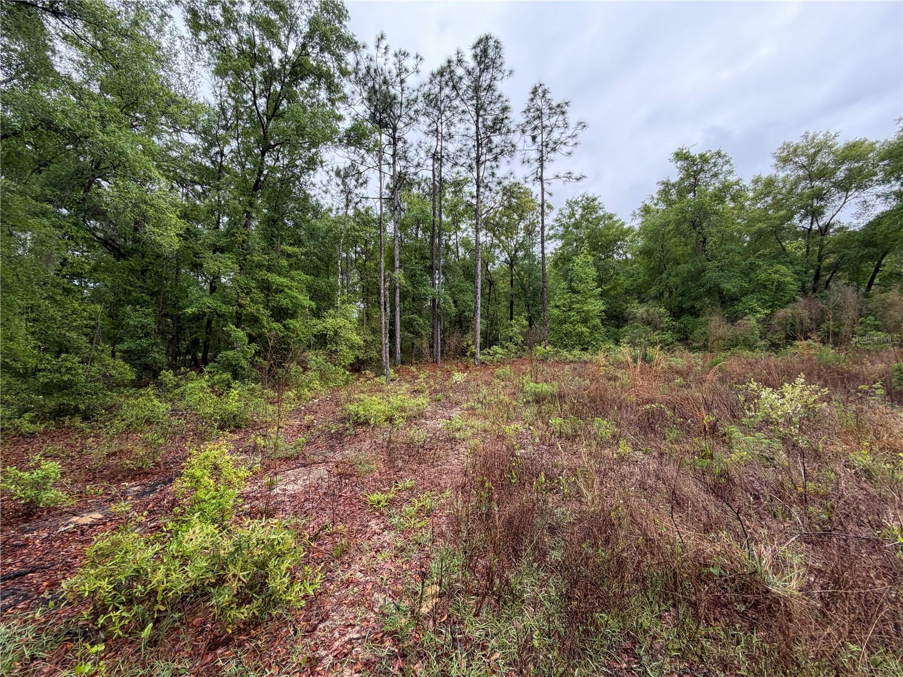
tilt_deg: +0.0
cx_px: 452
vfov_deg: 85.7
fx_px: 365
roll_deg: +1.2
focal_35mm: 14
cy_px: 338
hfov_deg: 102.1
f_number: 2.2
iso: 50
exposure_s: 1/234
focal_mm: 2.22
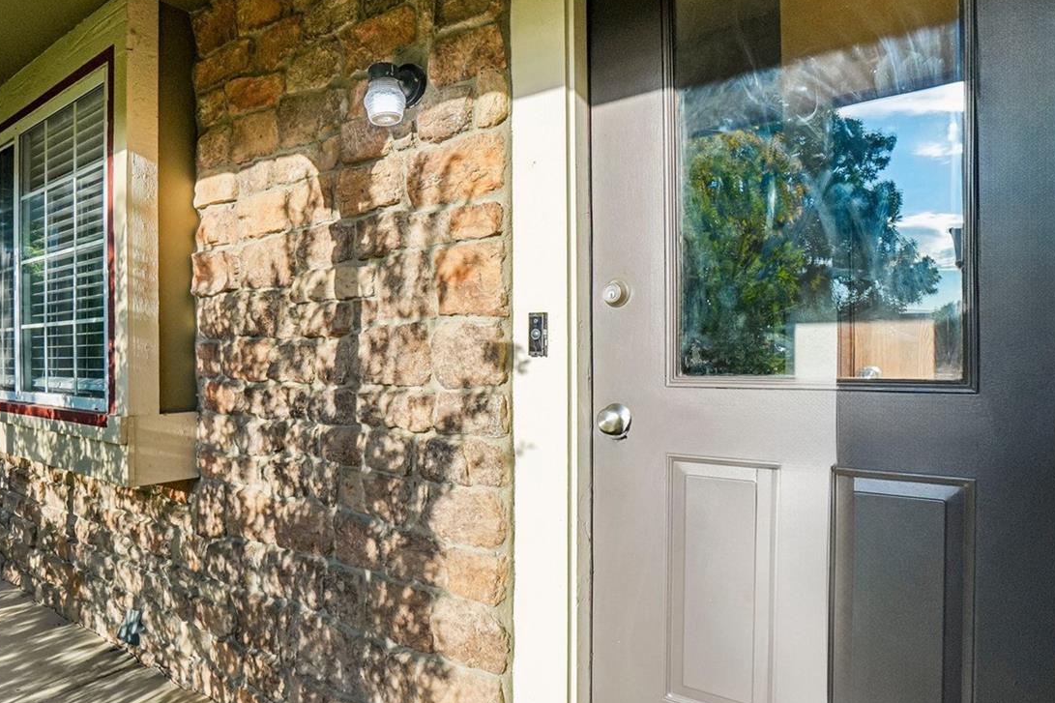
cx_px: 419
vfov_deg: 57.2
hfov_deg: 77.6
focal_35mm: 22
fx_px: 645
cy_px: 364
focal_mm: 10
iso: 400
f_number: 8
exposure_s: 1/320
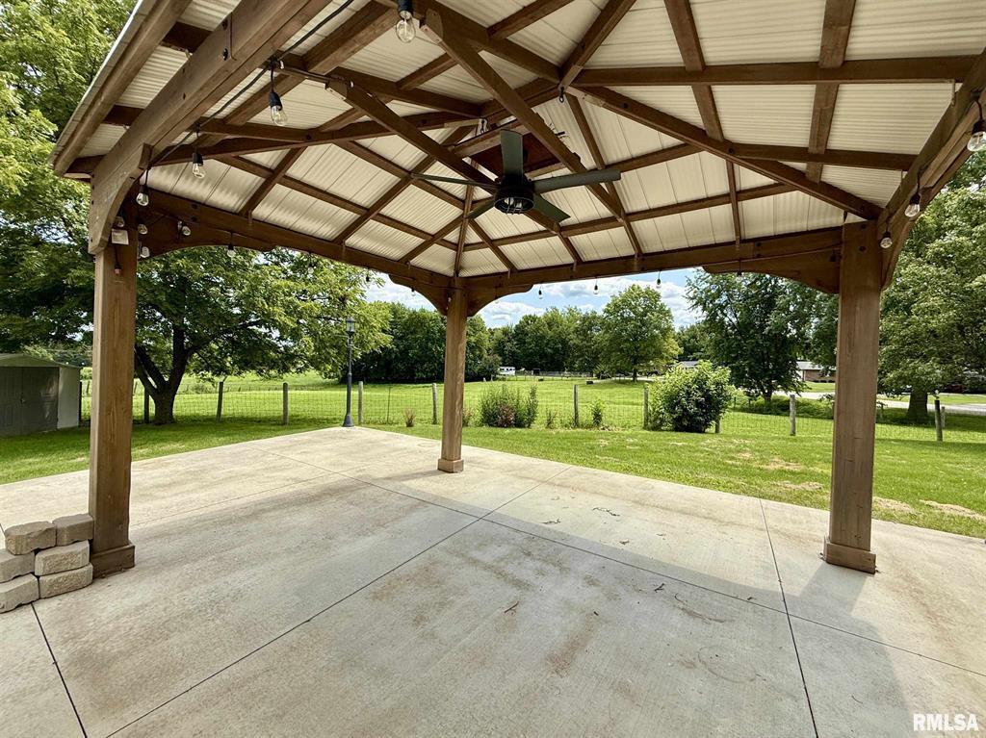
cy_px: 369
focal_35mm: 14
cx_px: 493
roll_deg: -2.1
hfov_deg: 102.1
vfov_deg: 85.6
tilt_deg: -0.5
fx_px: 399
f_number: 2.2
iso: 50
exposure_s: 1/1656
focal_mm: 2.22
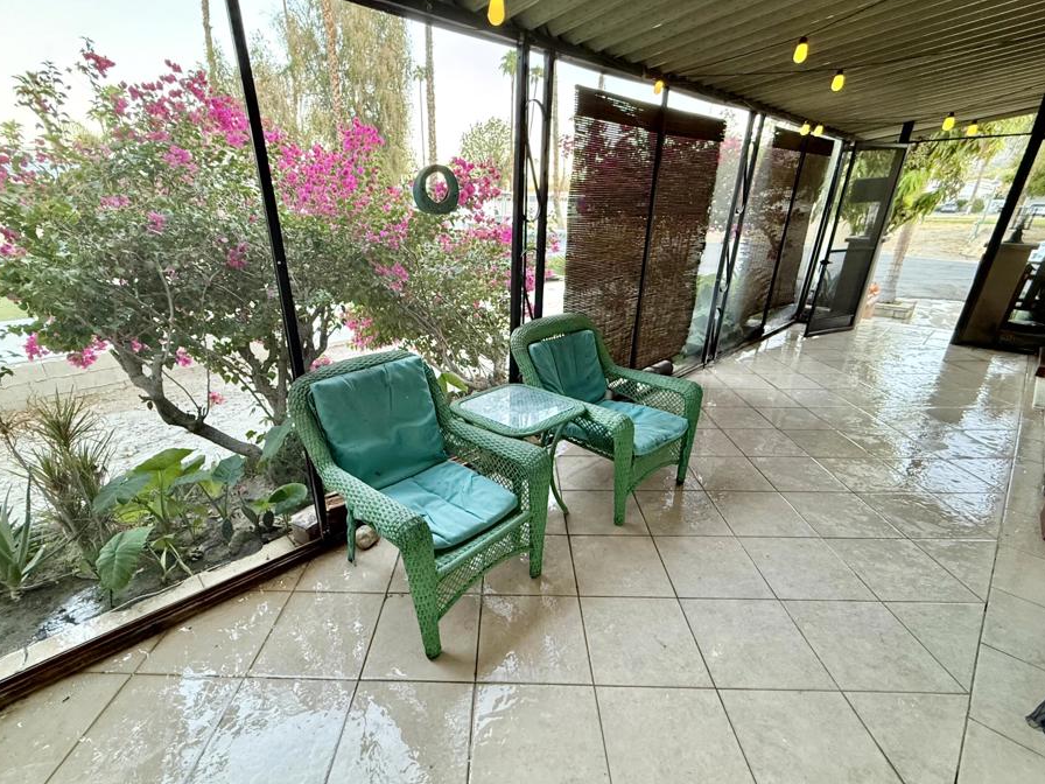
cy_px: 411
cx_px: 492
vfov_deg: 78.1
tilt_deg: -25.1
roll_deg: +0.1
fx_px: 483
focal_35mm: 16
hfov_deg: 94.4
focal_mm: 2.22
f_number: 2.2
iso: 320
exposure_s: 1/62
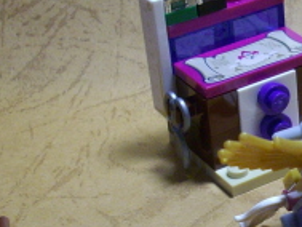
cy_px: 112
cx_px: 383
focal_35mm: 125
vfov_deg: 11.9
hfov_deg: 15.1
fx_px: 1091
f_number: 2.8
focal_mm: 6.2
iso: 207
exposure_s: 1/50
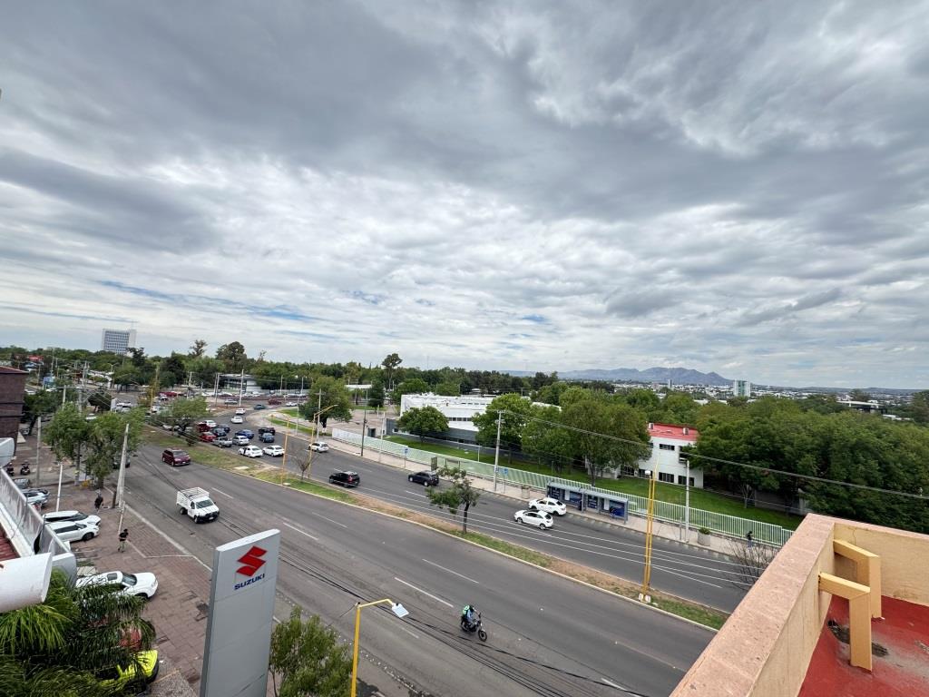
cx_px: 464
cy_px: 348
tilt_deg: +4.0
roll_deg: -2.2
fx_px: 376
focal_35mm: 14
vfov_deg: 85.7
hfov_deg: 102.1
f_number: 2.2
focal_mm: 2.22
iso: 50
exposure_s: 1/1048
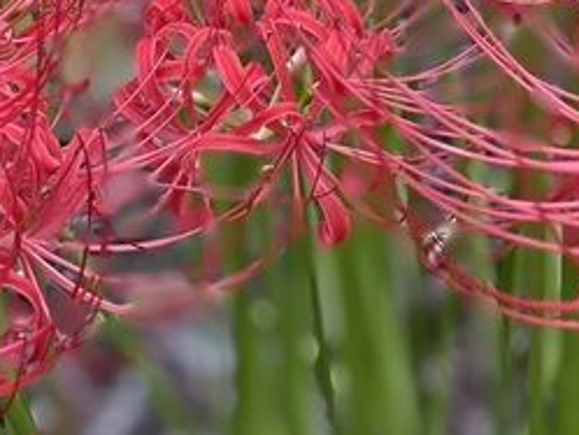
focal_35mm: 85
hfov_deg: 22.9
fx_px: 1422
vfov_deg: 16.2
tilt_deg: -15.2
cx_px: 213
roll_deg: +9.1
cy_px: -166
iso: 125
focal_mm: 4.2
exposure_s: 1/108
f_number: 1.6
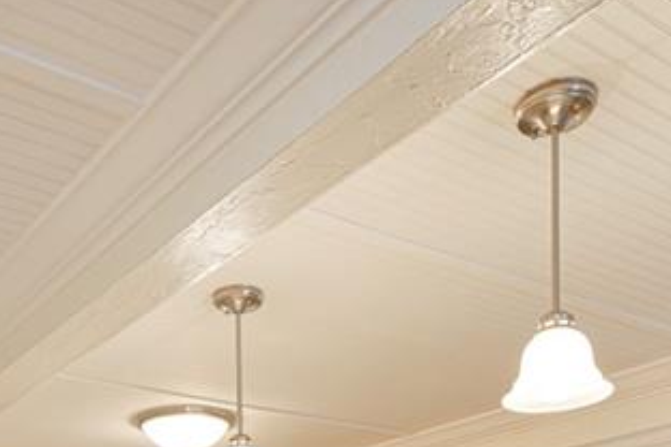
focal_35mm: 46
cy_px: 686
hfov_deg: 41.8
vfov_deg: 23.1
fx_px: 857
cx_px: 189
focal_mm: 14
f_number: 8
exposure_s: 1/10
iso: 100
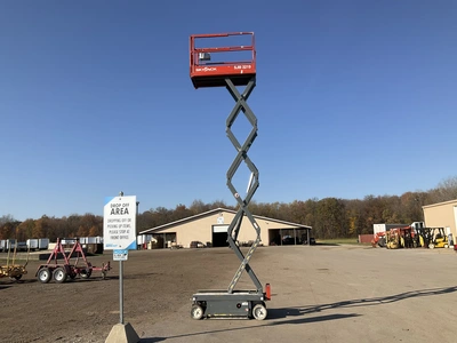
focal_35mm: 29
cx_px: 228
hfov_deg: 61.7
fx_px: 383
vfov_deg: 48.2
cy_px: 172
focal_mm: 3
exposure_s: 1/2227
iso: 25
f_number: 1.8
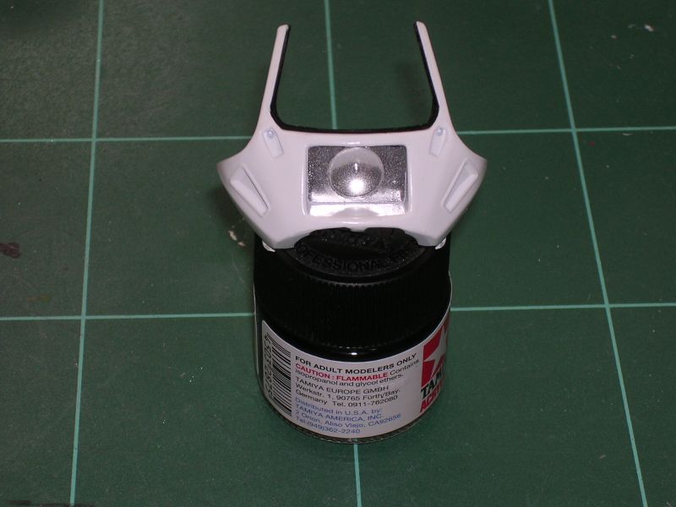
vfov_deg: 12.9
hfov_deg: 17.1
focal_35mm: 115
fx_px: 2246
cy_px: 254
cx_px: 338
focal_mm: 17.4
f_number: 4.9
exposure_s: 1/60.1
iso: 100
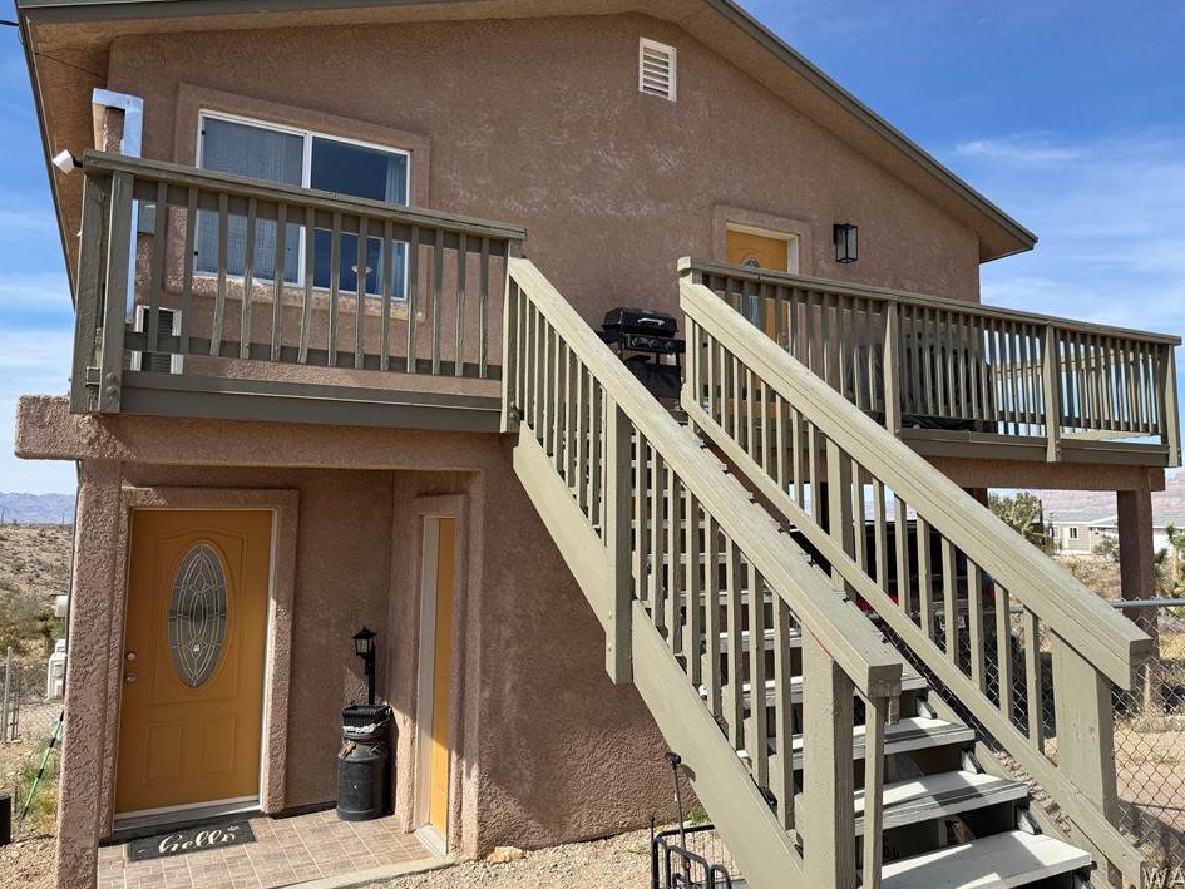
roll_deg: -0.5
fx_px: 890
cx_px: 629
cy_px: 418
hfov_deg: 67.2
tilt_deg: +6.1
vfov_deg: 53.0
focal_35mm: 26
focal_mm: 6.76
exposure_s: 1/3759
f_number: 1.78
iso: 80
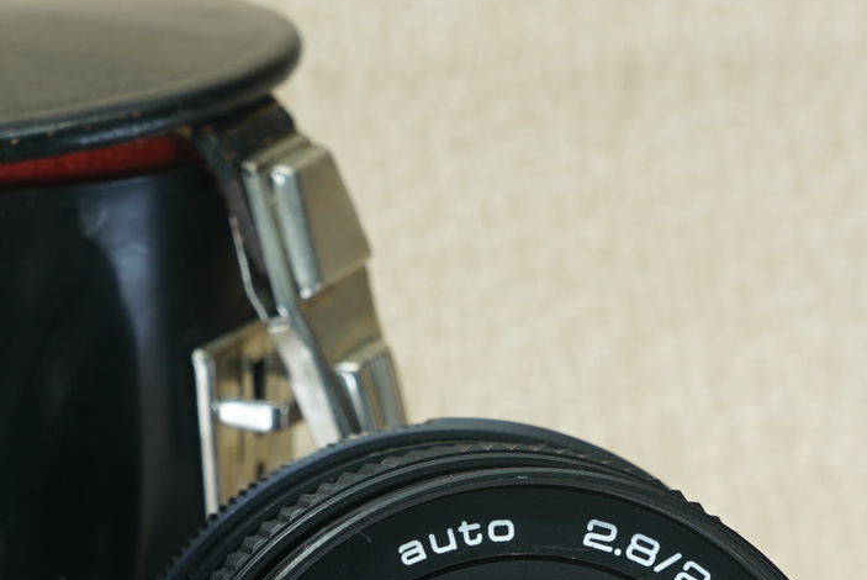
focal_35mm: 131
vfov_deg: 10.4
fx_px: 3157
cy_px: 658
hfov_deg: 15.6
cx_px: 483
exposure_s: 1.3
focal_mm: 38
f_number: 9
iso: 100
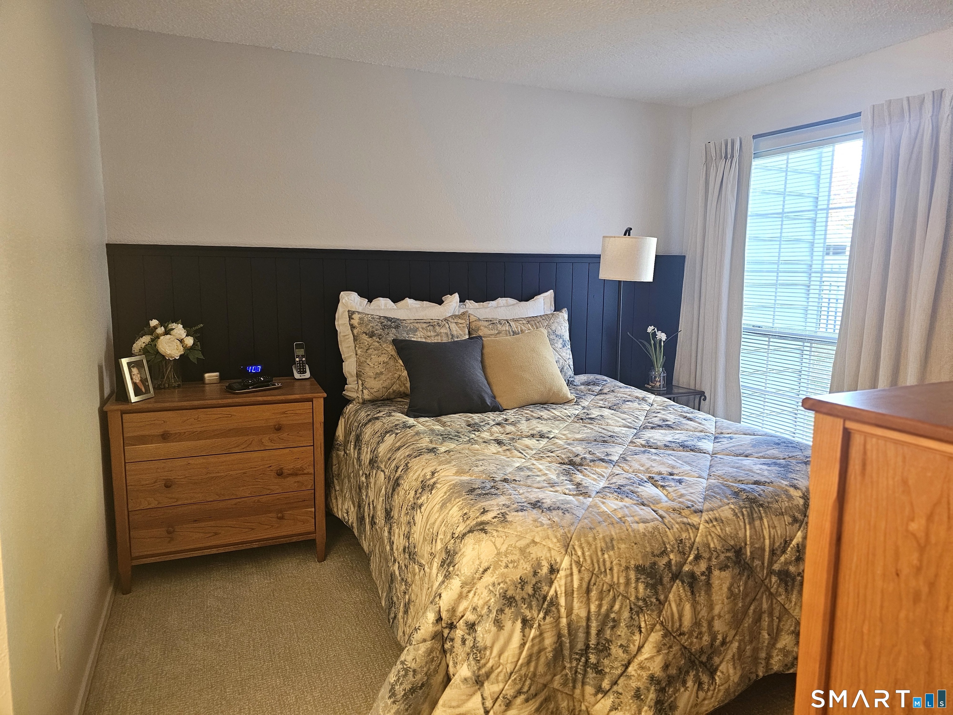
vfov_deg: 58.9
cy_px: 358
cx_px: 476
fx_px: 633
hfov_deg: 73.9
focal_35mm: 23
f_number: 1.7
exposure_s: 1/120
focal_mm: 6.3
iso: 640
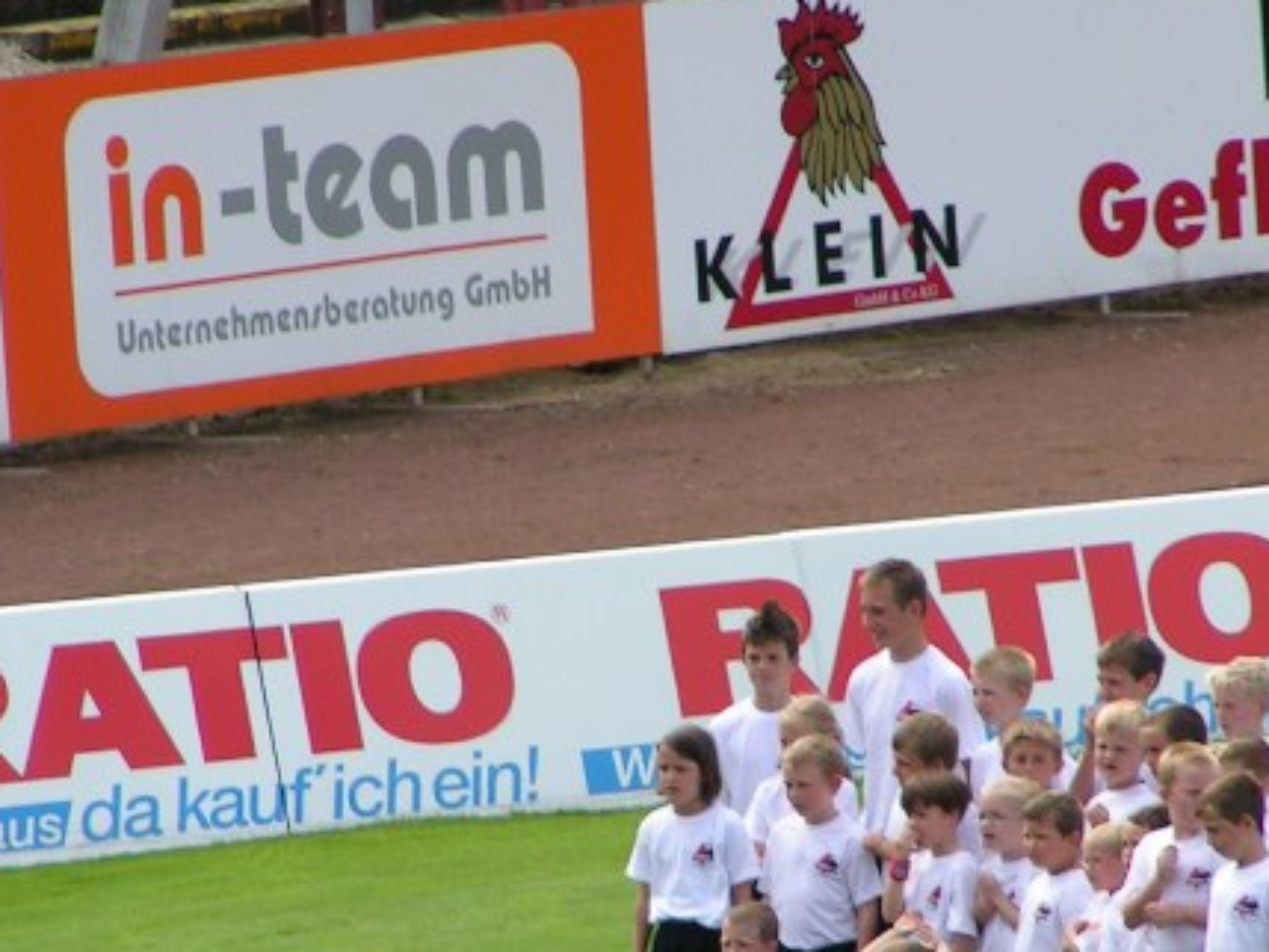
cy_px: 636
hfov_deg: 2.8
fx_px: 25962
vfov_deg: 2.1
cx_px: 612
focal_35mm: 708
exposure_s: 1/400
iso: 50
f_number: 3.5
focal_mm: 58
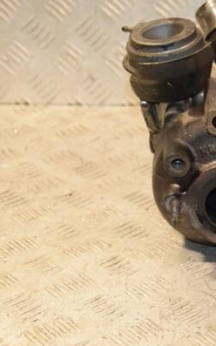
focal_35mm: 111
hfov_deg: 11.7
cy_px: 173
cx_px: 204
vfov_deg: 18.8
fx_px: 1046
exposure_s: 1/160
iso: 800
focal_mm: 48
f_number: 4.8
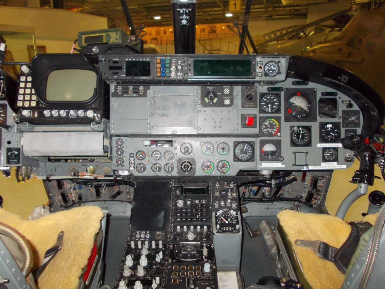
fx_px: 311
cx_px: 192
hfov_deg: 63.4
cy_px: 144
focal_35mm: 28
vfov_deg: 49.7
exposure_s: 1/25
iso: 200
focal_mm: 4
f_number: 2.7
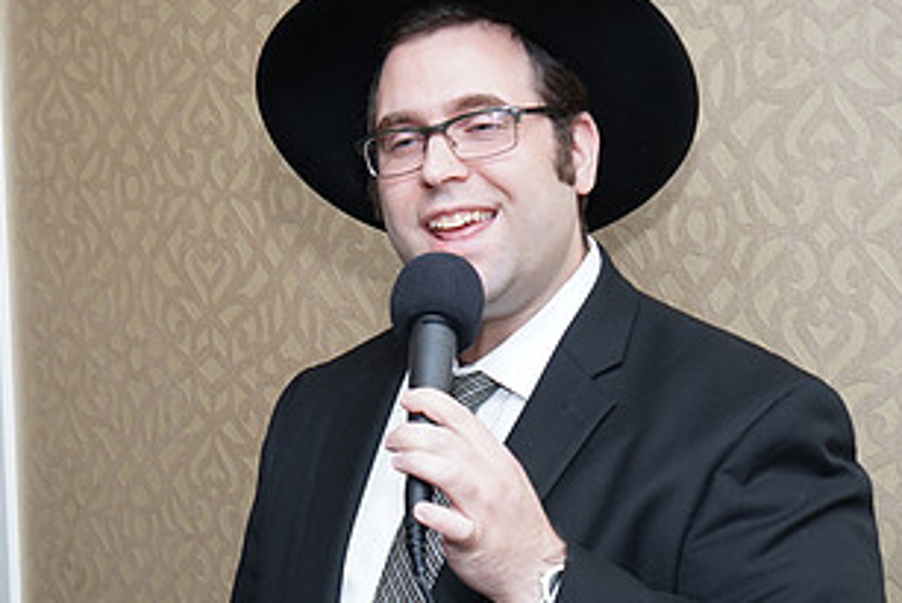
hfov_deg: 24.3
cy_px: 396
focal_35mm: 83
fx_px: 2080
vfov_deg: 16.4
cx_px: 282
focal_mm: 44
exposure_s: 1/125
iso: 640
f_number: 6.3
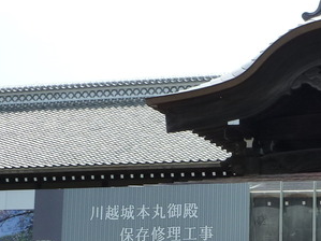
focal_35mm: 75
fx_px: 695
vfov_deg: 19.2
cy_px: 223
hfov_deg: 23.5
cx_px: 394
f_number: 3.3
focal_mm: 4.9
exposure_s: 1/500
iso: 125
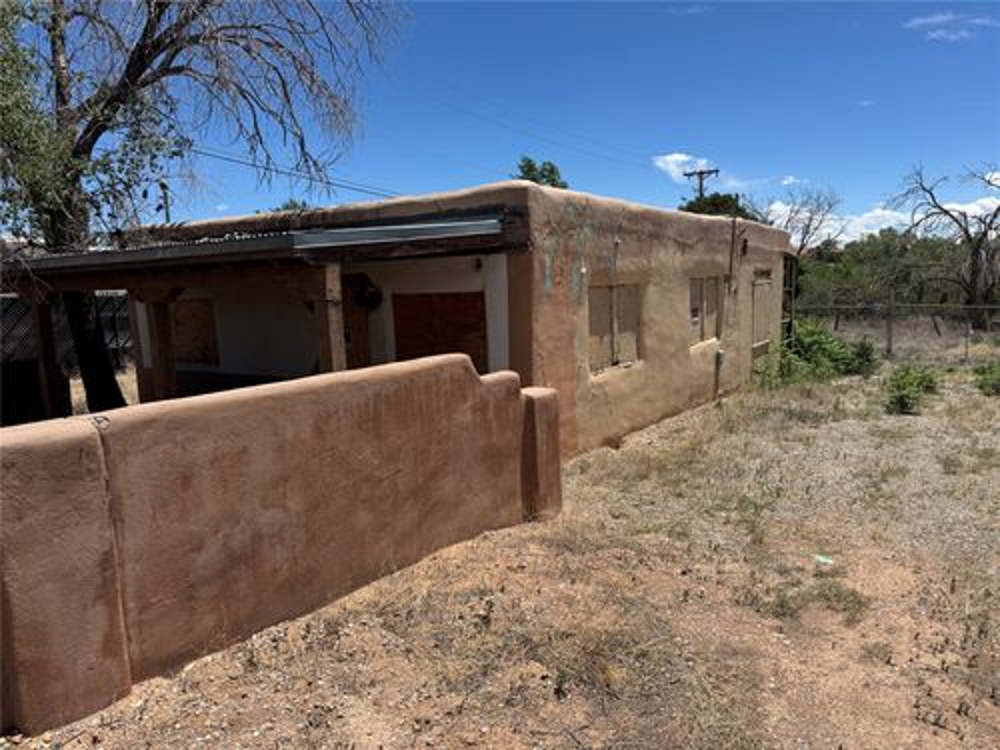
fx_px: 693
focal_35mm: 24
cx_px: 500
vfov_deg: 56.8
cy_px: 375
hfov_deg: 71.6
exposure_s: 1/4608
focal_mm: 6.76
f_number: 1.78
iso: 80
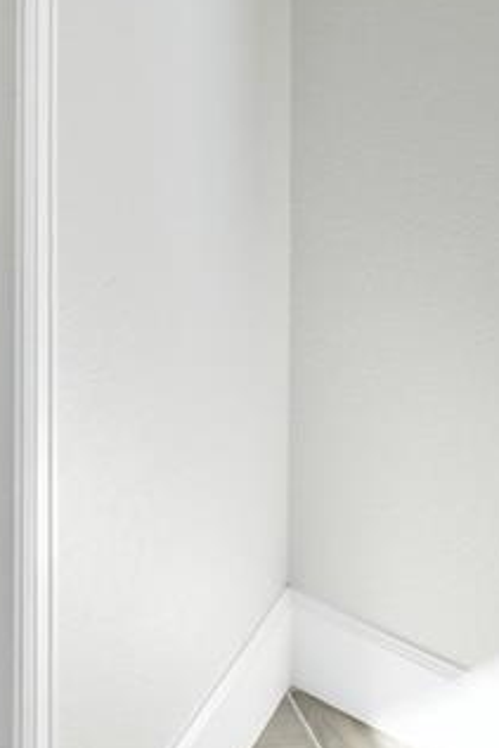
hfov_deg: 19.8
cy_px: -315
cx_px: -299
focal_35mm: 57
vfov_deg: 27.0
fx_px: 1184
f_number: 8
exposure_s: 1/1000
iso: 800
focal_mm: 10
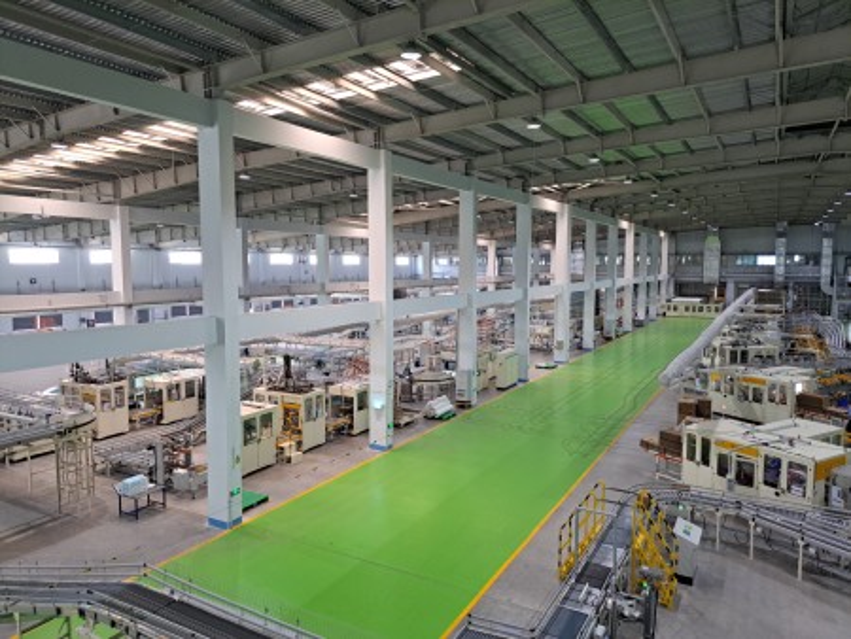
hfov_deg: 71.6
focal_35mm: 24
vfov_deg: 56.9
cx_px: 426
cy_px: 320
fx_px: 590
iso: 200
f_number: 1.8
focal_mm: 5.23
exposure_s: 1/50
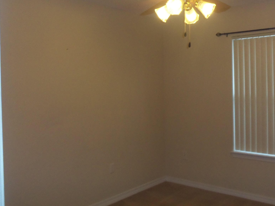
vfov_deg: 38.5
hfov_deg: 49.7
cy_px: 85
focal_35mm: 37
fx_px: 294
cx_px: 168
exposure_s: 1/30
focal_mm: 5.1
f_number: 3.3
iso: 250
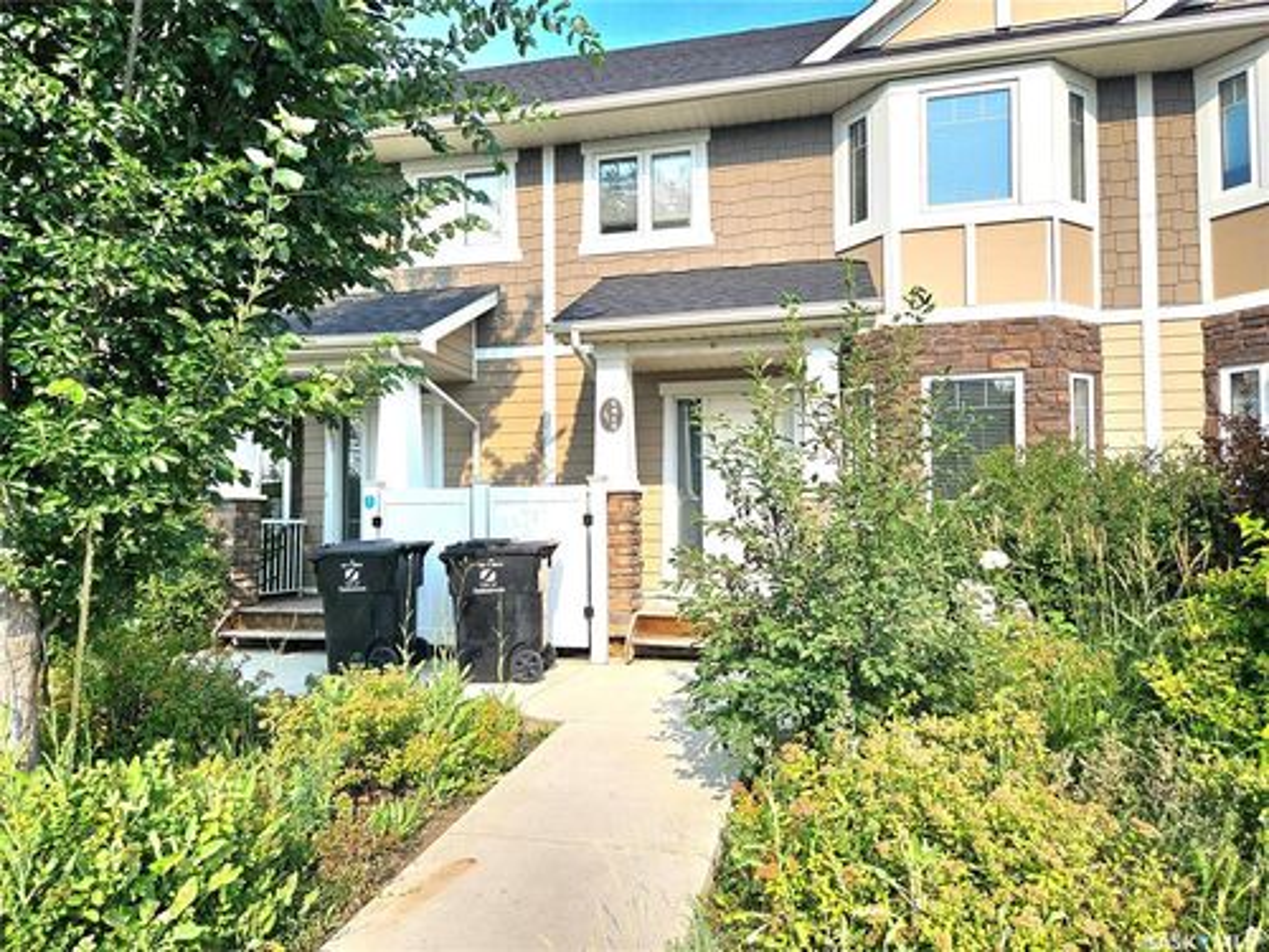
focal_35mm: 23
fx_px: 843
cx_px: 634
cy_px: 476
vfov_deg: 58.9
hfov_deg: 73.9
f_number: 1.8
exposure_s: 1/2500
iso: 25
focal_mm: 5.4
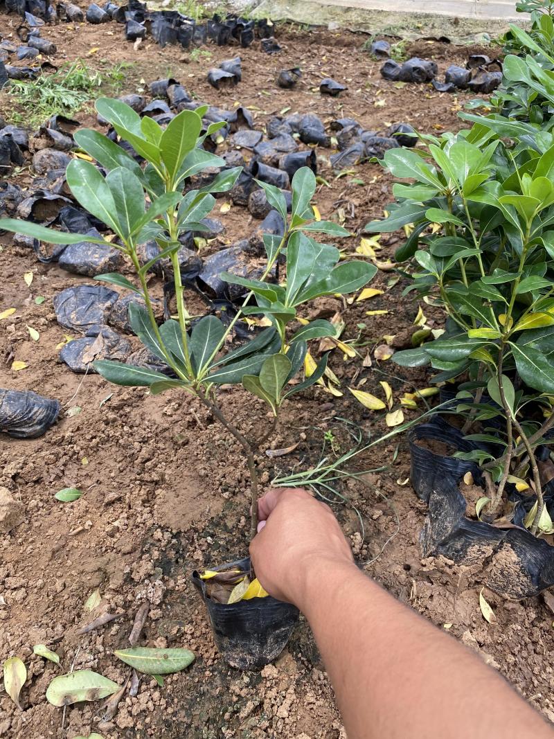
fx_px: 555
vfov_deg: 67.3
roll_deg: -2.5
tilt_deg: -37.8
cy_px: 370
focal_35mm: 26
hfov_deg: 53.1
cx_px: 277
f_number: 1.8
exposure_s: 1/337
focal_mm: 4.25
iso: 32
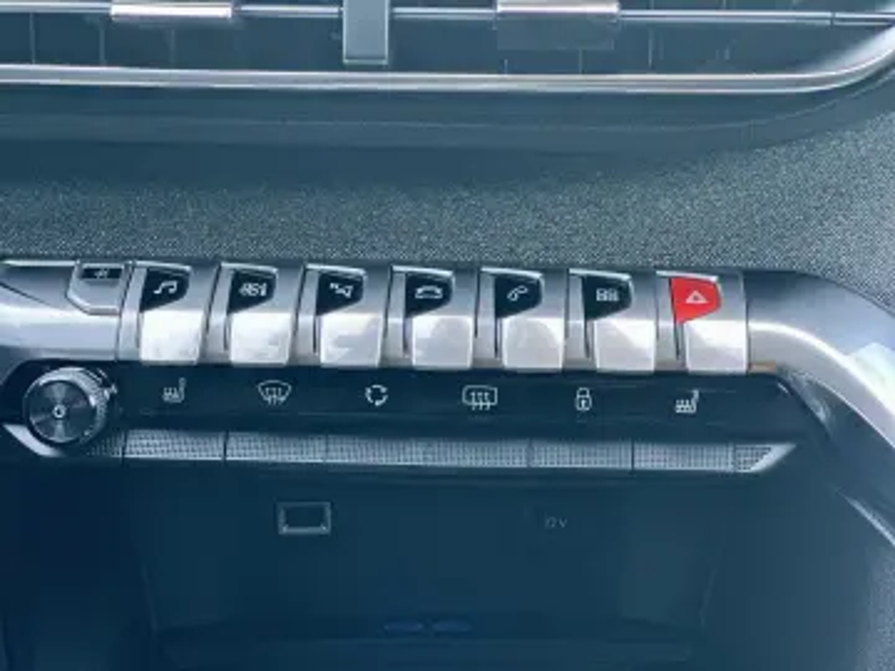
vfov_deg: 19.1
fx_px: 1991
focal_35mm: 77
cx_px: 448
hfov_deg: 25.3
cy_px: 336
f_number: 2.8
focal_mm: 9
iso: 200
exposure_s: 1/119
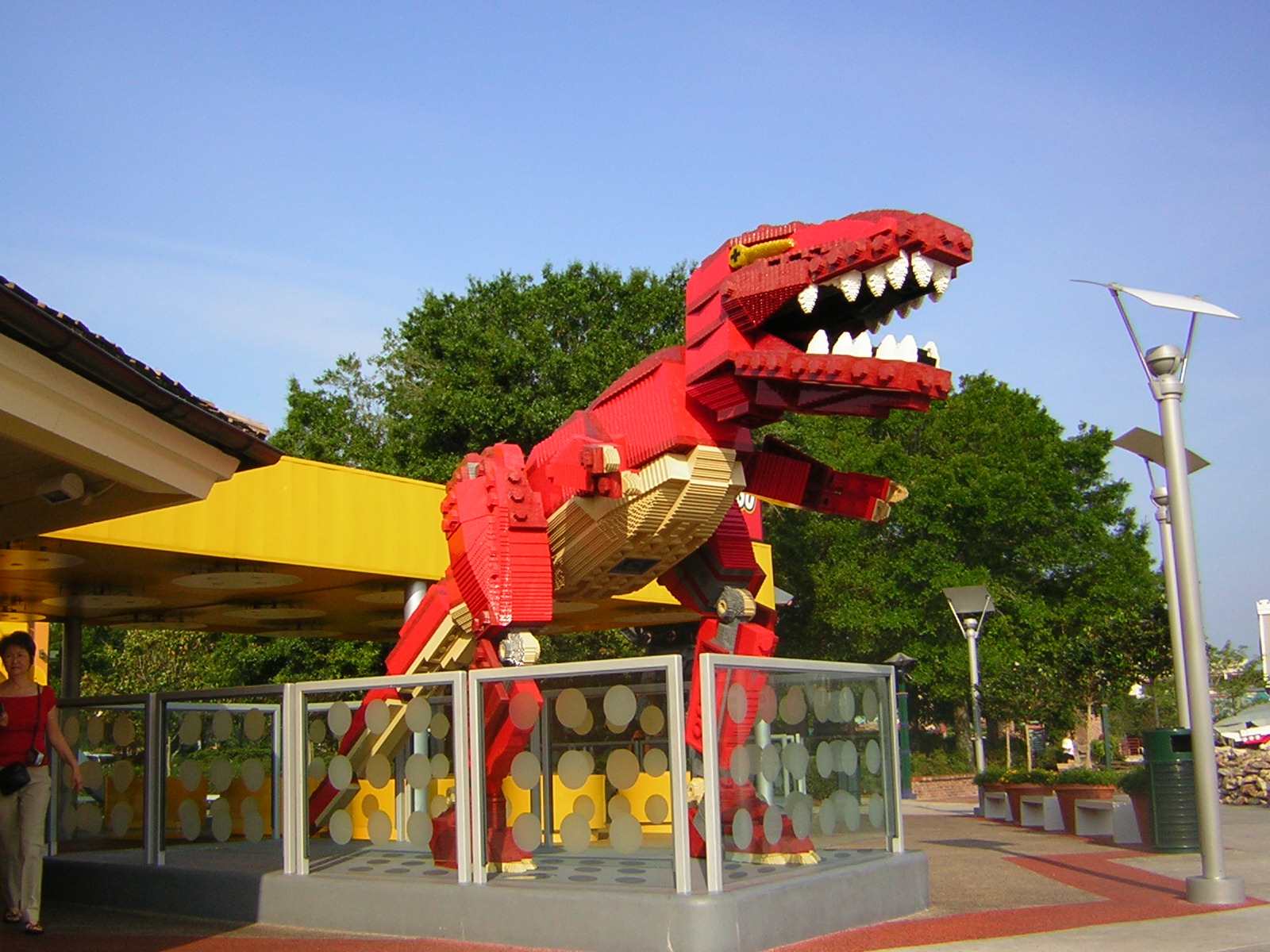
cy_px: 476
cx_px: 635
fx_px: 1321
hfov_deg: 51.4
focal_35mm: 36
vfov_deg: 39.7
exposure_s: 1/321
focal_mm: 4.7
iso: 50
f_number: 5.2
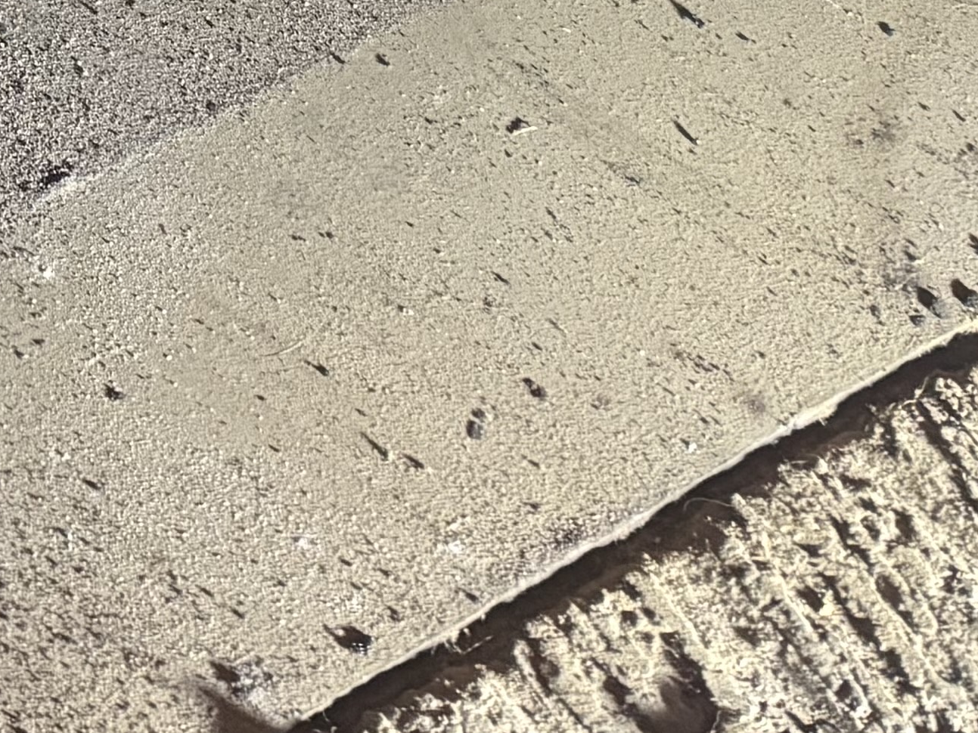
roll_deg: +1.2
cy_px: -624
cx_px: 20
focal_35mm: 106
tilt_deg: -37.1
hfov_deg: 18.1
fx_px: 2995
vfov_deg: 12.6
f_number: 1.78
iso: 800
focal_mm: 6.76
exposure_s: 1/60
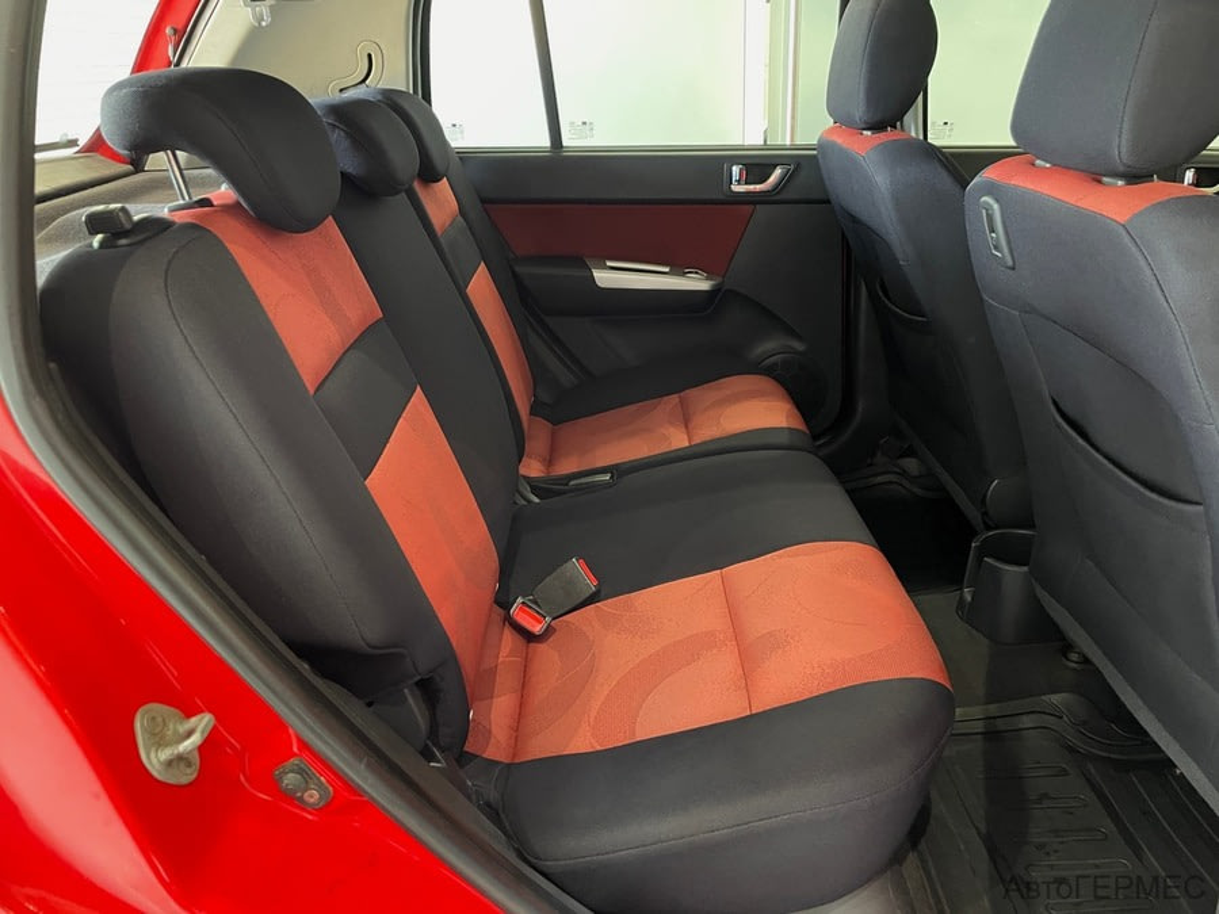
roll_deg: +3.9
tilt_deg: -23.1
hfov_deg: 67.3
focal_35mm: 26
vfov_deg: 53.1
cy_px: 457
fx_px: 916
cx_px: 610
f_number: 1.6
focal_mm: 4.2
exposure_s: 1/25
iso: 500
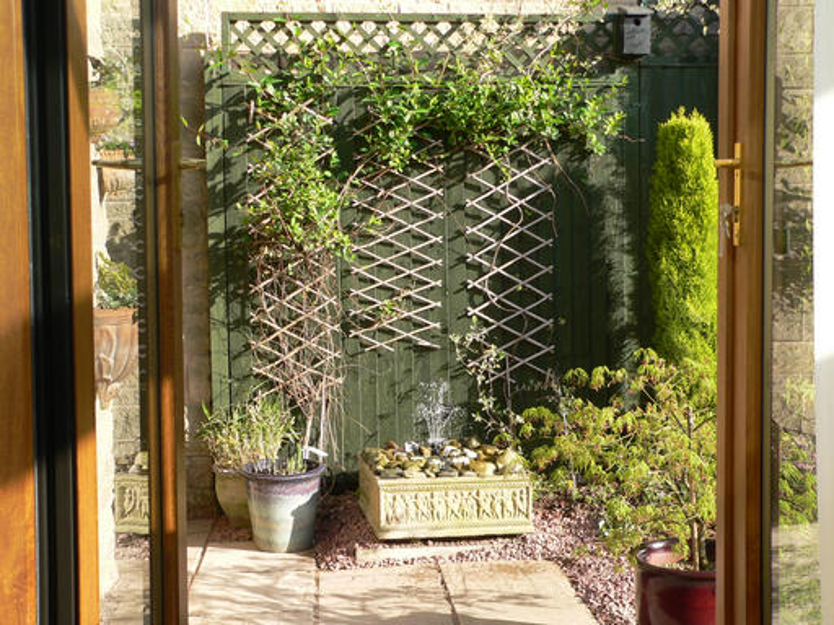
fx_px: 1132
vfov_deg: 30.9
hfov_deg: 40.4
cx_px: 417
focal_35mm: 47
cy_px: 312
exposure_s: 1/125
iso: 80
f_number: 4
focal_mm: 7.8
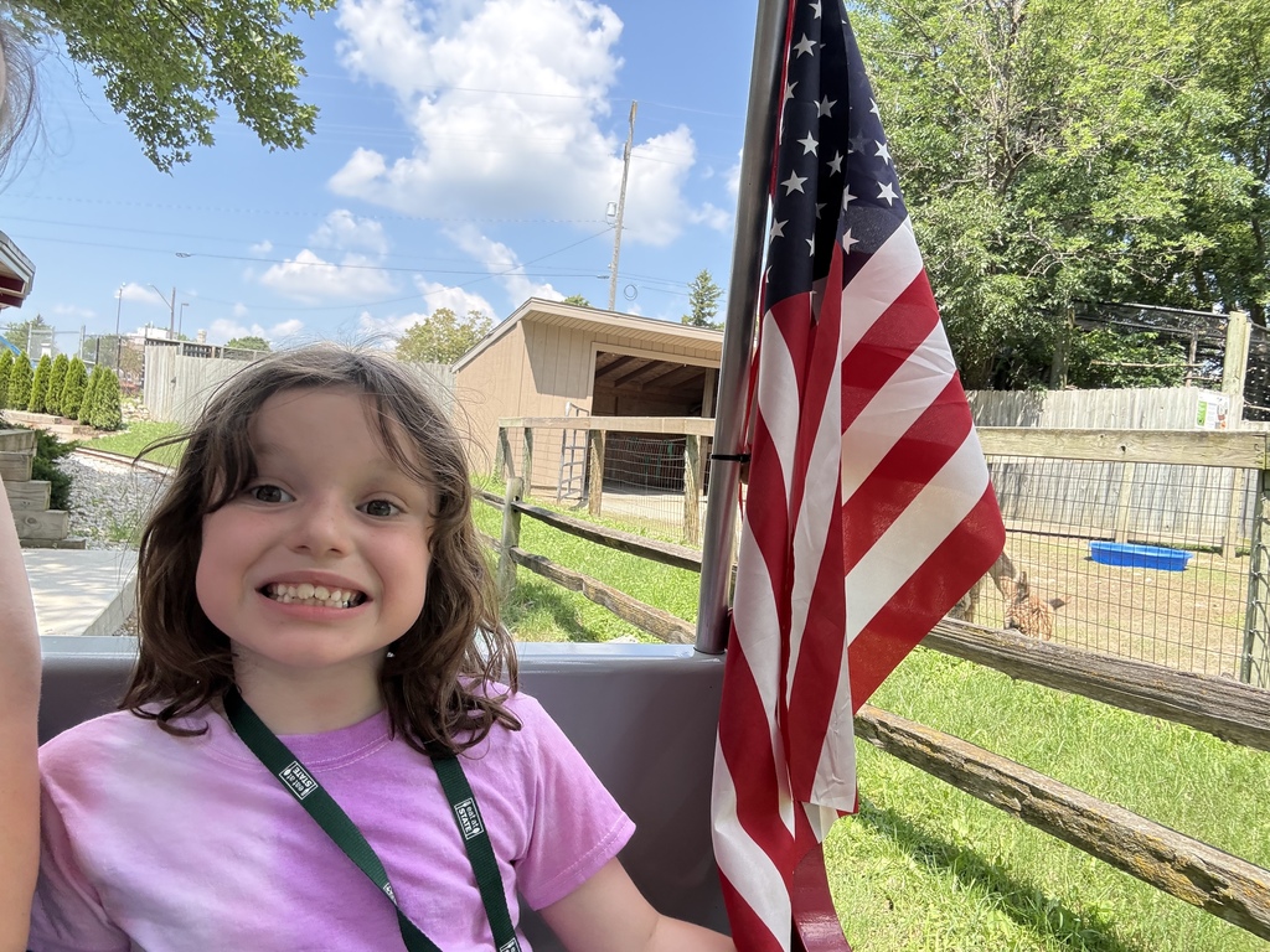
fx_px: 844
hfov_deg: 73.9
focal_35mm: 23
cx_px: 635
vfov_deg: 58.9
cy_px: 476
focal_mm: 2.69
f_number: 1.9
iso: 40
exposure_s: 1/349
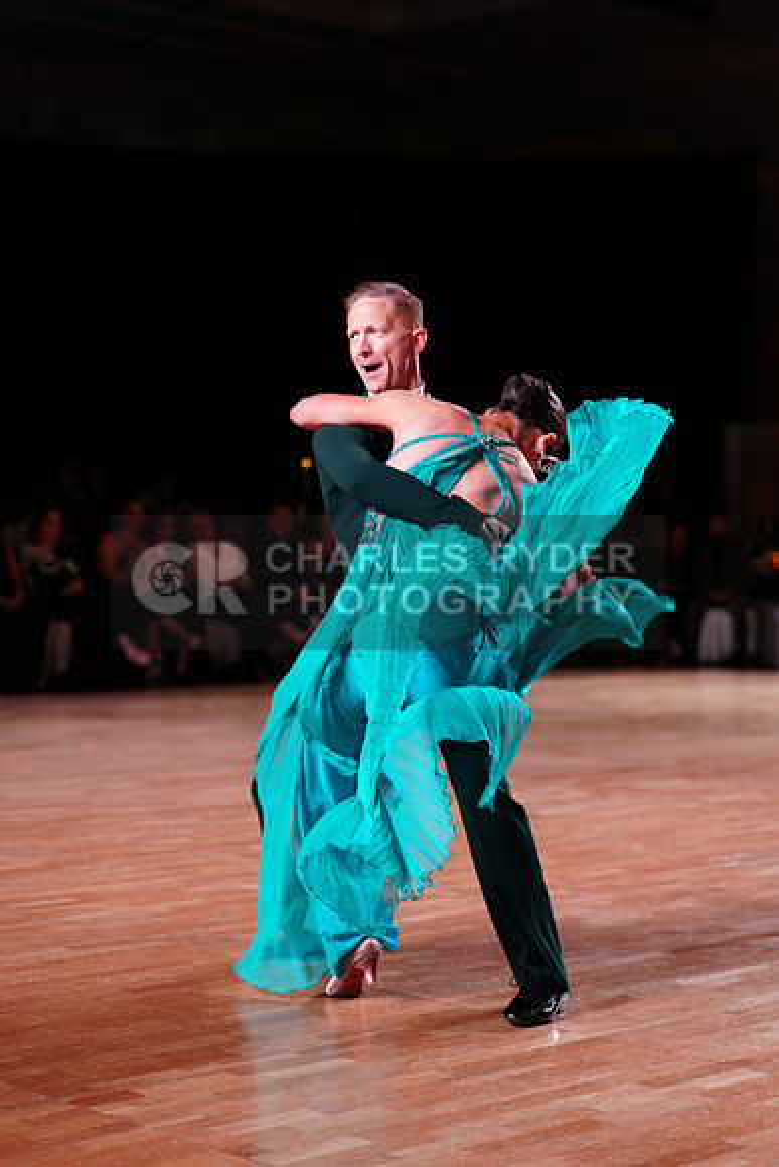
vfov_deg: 28.8
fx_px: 2271
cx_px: 390
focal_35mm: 70
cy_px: 584
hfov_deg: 19.5
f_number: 2.8
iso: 1600
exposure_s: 1/400
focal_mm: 70
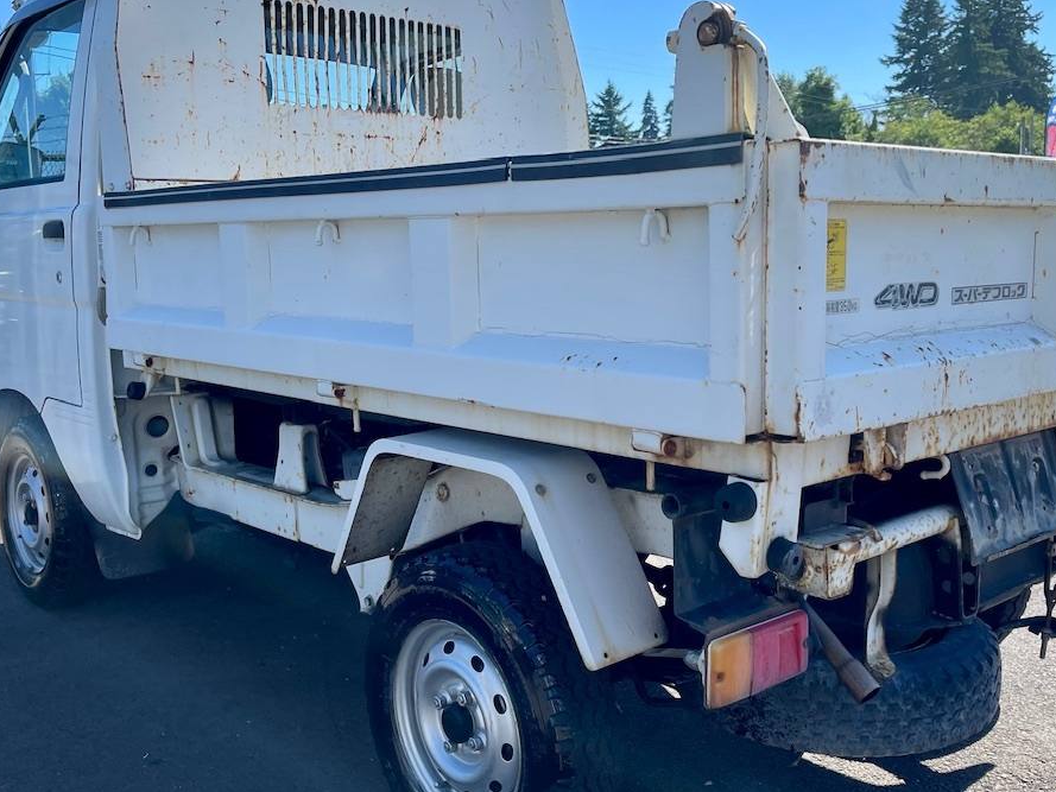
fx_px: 1098
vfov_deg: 39.7
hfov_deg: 51.2
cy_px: 397
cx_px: 597
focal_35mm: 36
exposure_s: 1/1575
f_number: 1.6
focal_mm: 5.1
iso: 32
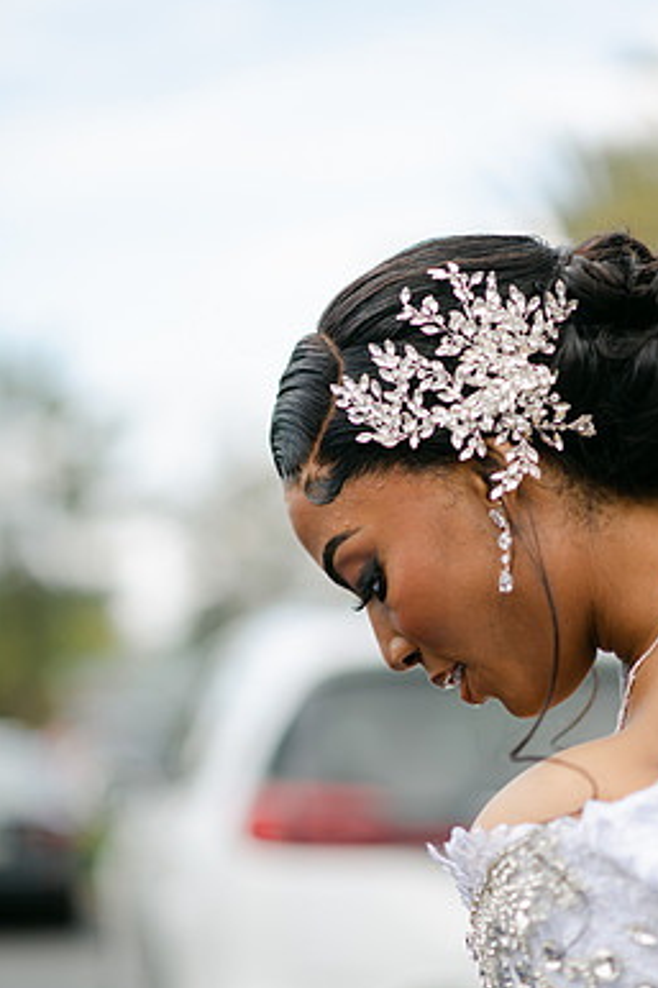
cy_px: 568
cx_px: 378
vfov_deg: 20.6
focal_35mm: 99
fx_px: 2716
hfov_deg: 13.8
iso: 100
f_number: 2
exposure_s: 1/1600
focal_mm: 85
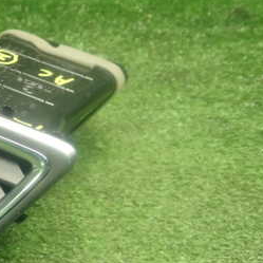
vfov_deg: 26.9
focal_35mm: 64
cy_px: 140
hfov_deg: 24.8
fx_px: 550
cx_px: -34
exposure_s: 1/30
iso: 500
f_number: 2.3
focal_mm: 5.5
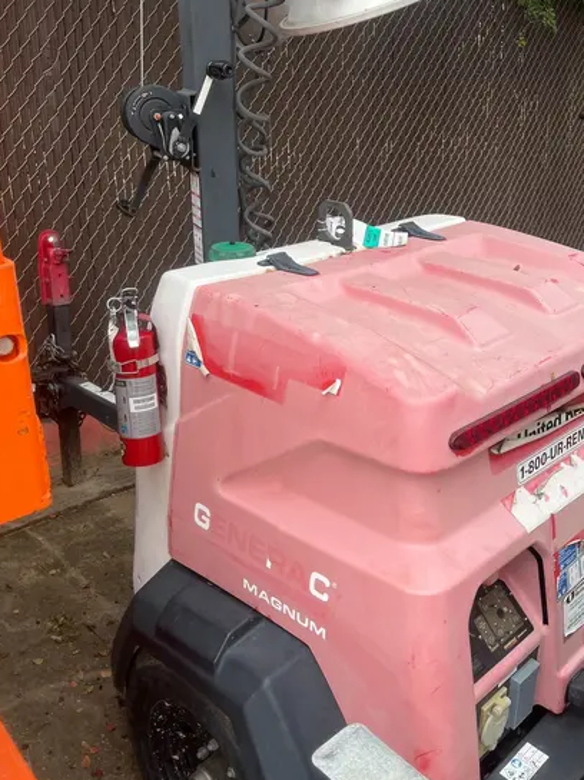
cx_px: 338
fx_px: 788
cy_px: 353
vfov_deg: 52.6
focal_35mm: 35
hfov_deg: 40.5
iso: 50
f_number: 1.6
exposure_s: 1/858
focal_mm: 5.1
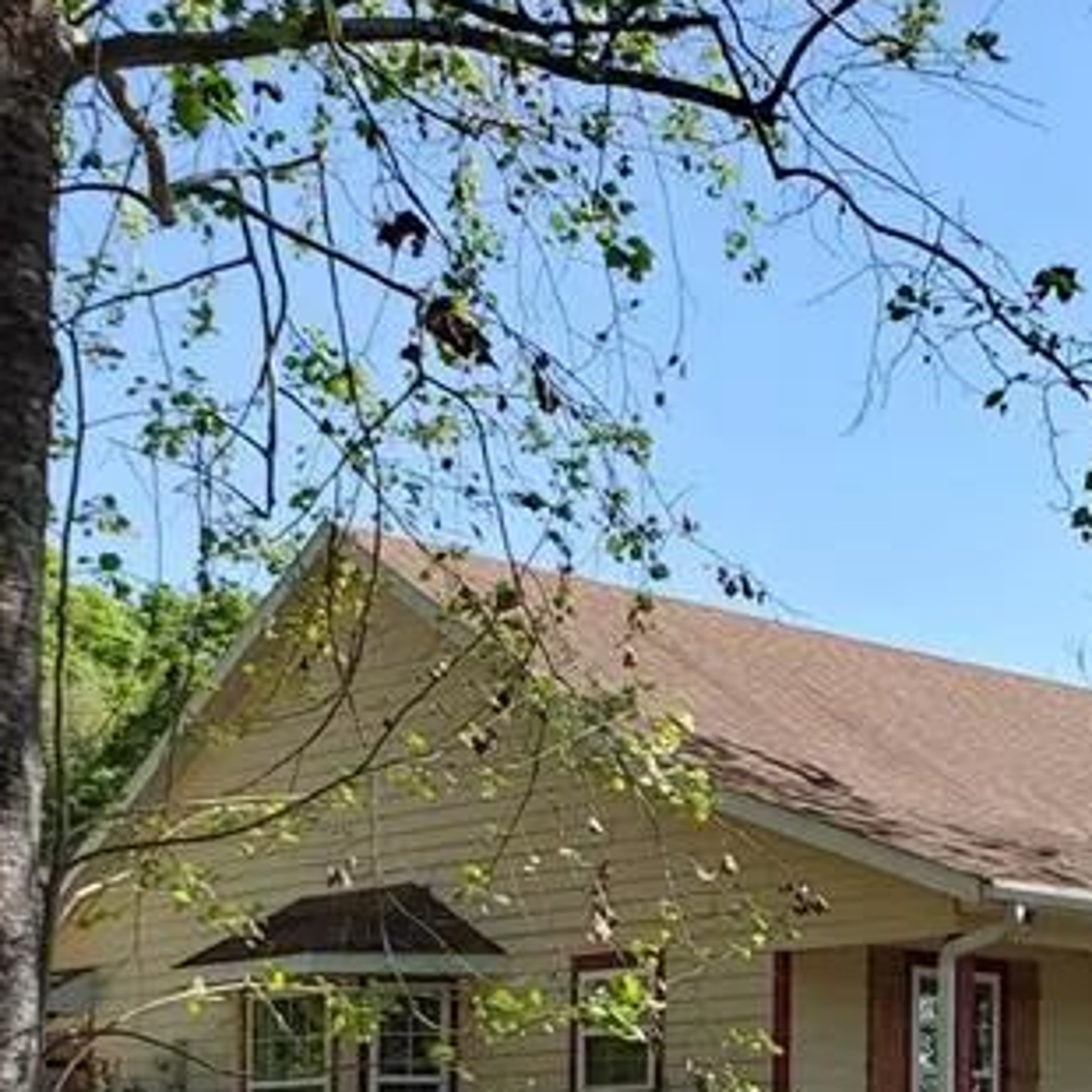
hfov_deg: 22.0
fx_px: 2712
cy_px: 1057
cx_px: 1060
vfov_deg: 22.0
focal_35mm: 76
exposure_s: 1/861
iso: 50
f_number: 2.4
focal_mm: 4.3
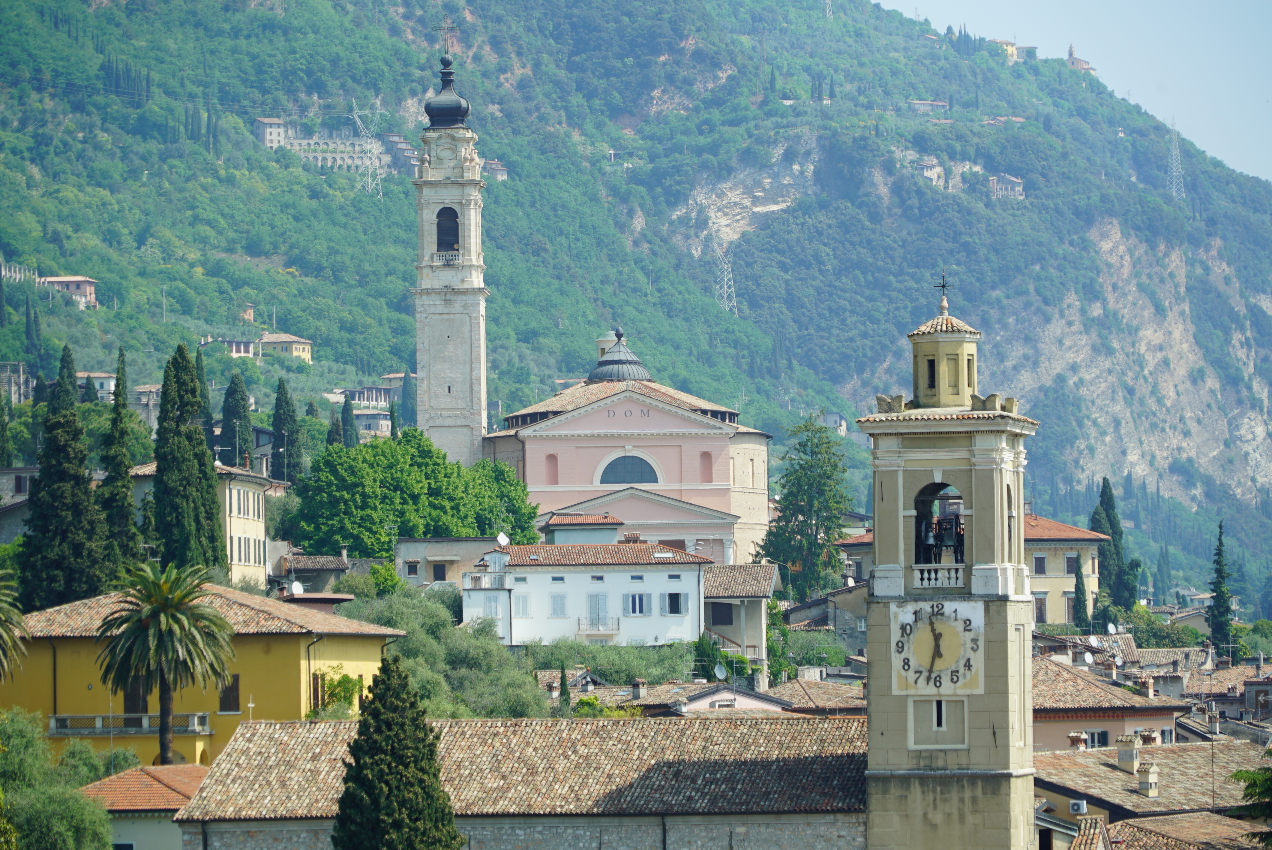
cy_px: 425
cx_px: 636
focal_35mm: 172
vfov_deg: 8.0
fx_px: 6080
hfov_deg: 11.9
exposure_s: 1/200
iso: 100
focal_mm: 172
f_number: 7.1
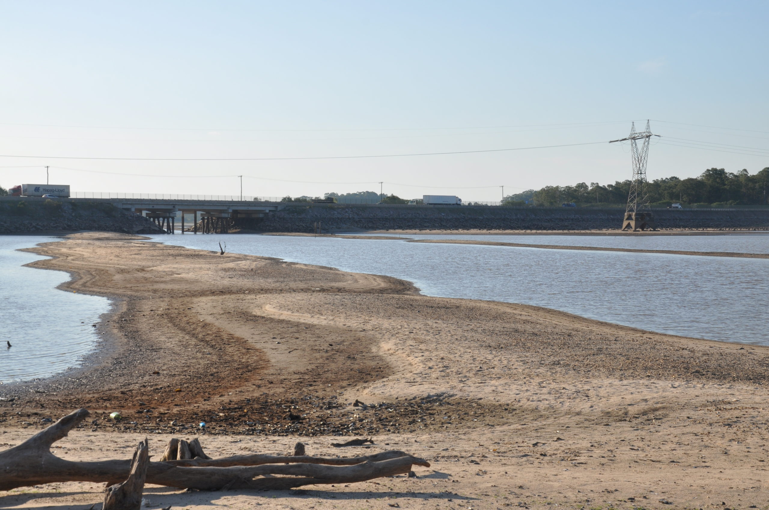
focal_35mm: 60
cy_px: 255
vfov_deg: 22.6
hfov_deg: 33.4
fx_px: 1280
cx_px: 384
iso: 200
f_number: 13
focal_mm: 40
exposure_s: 1/200
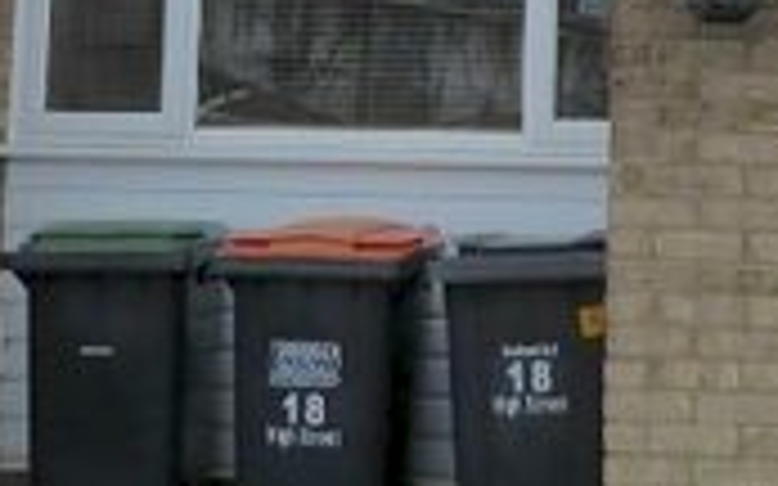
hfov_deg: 19.1
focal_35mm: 107
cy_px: -173
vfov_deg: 11.8
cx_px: 693
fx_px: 2268
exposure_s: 1/400
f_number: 3.3
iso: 160
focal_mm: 4.3
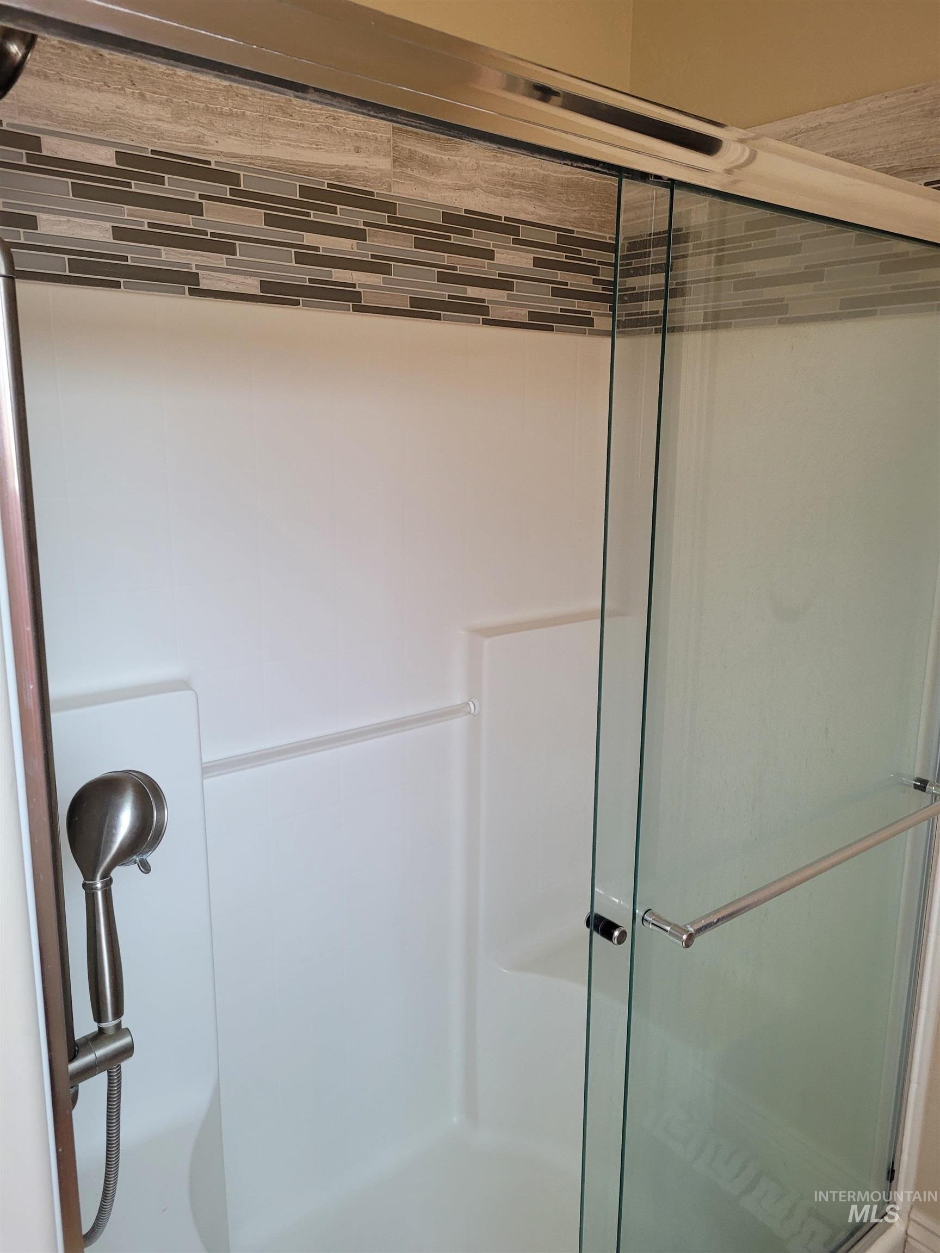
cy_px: 626
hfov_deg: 53.1
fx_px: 941
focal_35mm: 26
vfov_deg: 67.3
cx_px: 470
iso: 160
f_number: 1.8
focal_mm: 5.4
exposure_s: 1/120
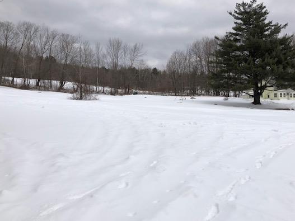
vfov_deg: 41.8
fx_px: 290
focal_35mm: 34
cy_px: 105
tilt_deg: +1.3
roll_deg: +0.4
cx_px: 166
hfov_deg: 53.8
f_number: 1.8
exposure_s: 1/4808
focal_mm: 3.99
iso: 25
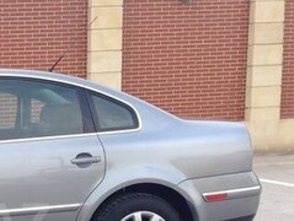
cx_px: -76
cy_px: 222
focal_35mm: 91
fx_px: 774
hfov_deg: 19.9
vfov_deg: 16.0
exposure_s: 1/212
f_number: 2.4
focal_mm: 4.12
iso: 50
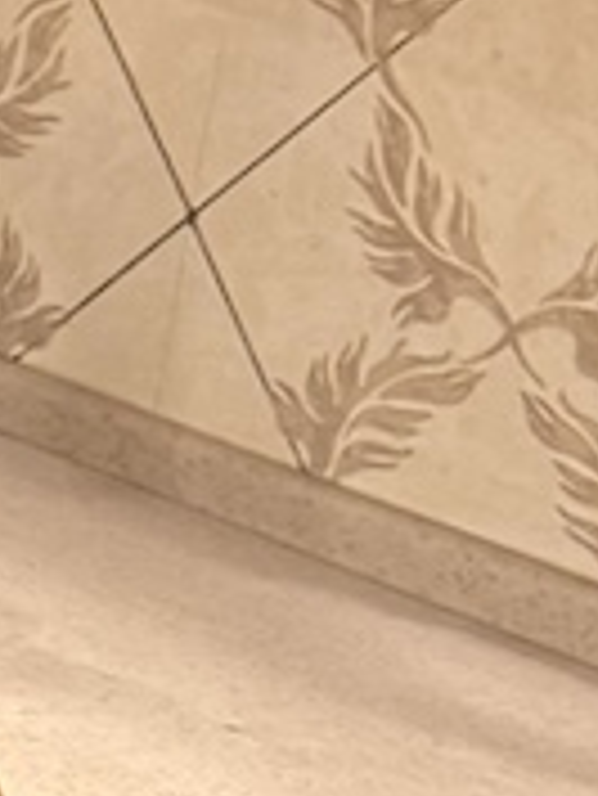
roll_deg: -5.9
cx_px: -1457
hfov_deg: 7.0
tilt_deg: -10.3
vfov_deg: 10.5
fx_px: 4164
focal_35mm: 181
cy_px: -438
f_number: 1.78
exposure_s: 1/60
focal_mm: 6.76
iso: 200
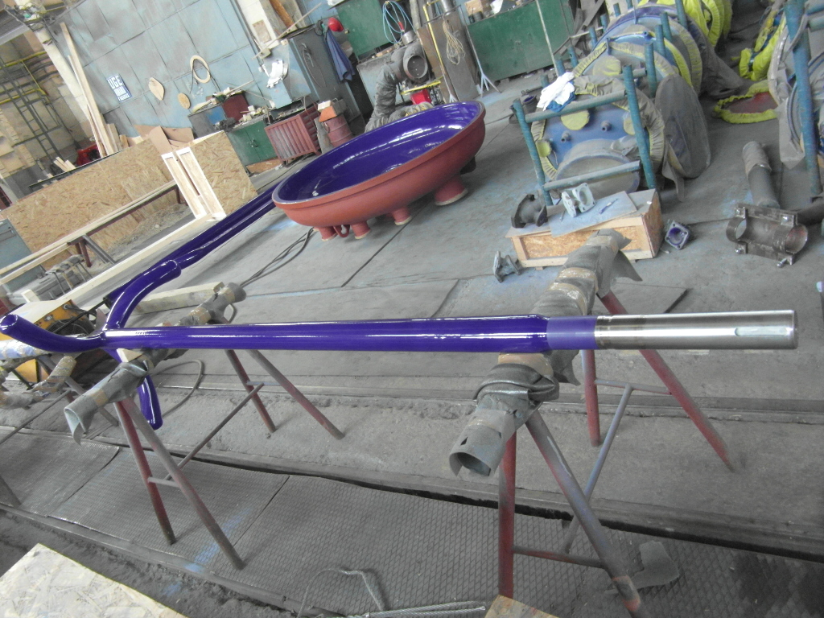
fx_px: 571
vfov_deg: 56.8
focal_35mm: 24
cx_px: 412
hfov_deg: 71.6
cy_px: 309
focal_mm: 4
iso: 400
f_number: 3.2
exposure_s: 1/30
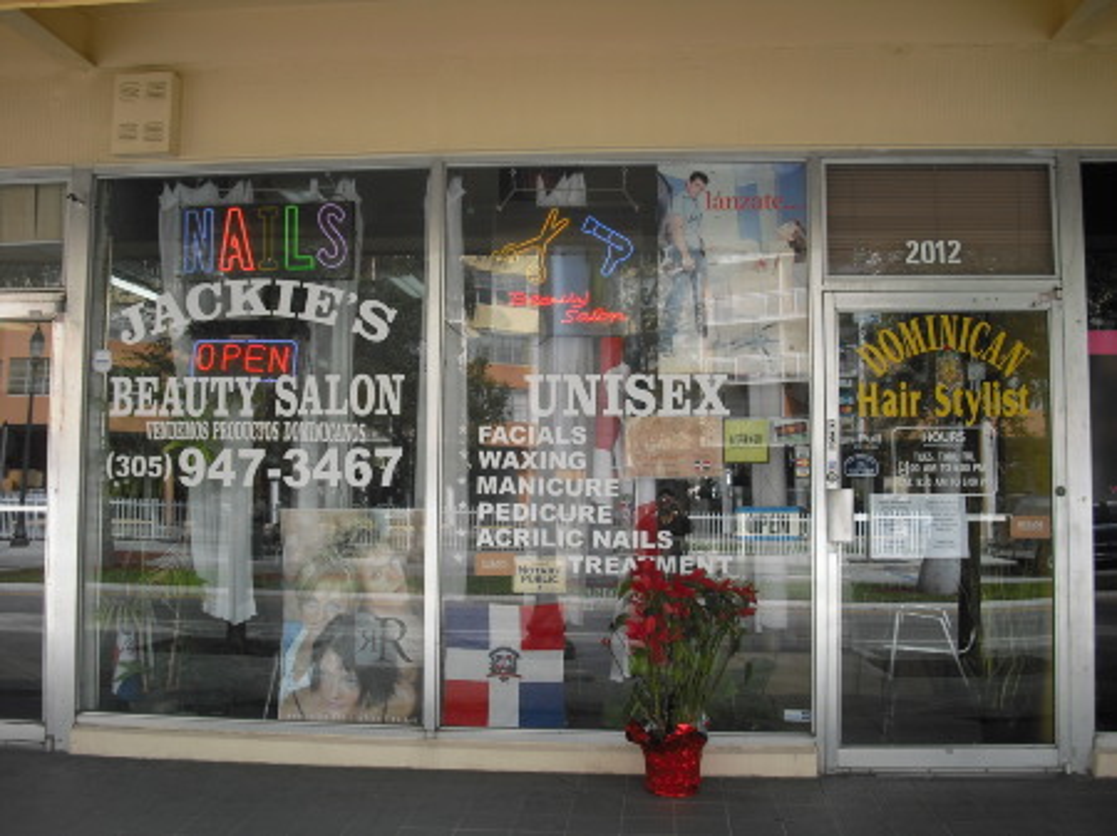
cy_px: 418
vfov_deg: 37.7
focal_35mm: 38
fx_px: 1226
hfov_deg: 49.0
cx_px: 558
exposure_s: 1/60
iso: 64
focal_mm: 6.2
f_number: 5.6
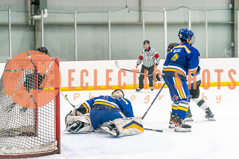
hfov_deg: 20.6
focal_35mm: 99
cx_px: 92
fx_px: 655
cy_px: 98
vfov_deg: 13.9
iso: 3200
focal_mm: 80
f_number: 2.8
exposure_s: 1/1250
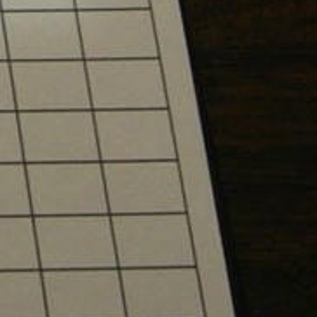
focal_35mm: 140
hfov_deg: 9.8
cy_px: -258
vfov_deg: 11.5
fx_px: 1450
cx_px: -613
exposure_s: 1/30
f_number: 2.3
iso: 200
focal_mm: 5.2
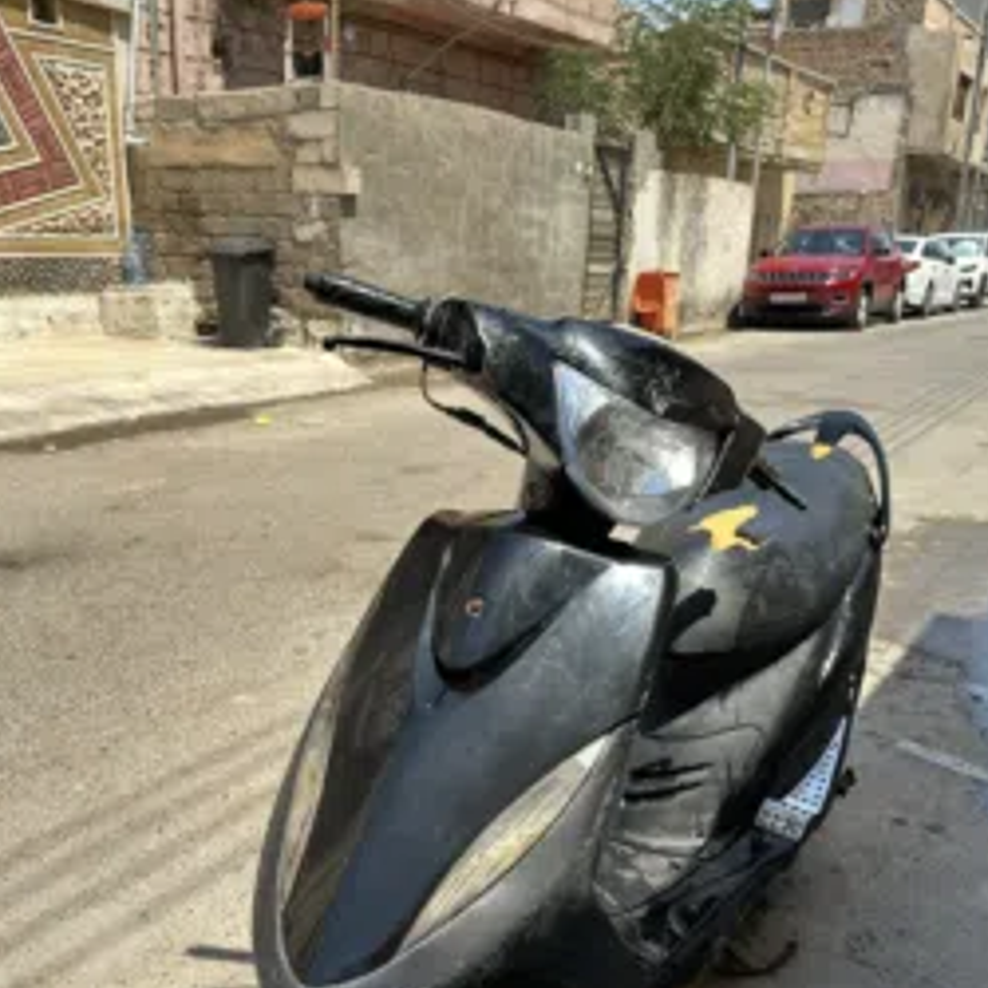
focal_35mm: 34
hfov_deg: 48.4
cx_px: 474
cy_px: 652
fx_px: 1098
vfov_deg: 47.7
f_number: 1.78
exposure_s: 1/1639
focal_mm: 6.86
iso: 80
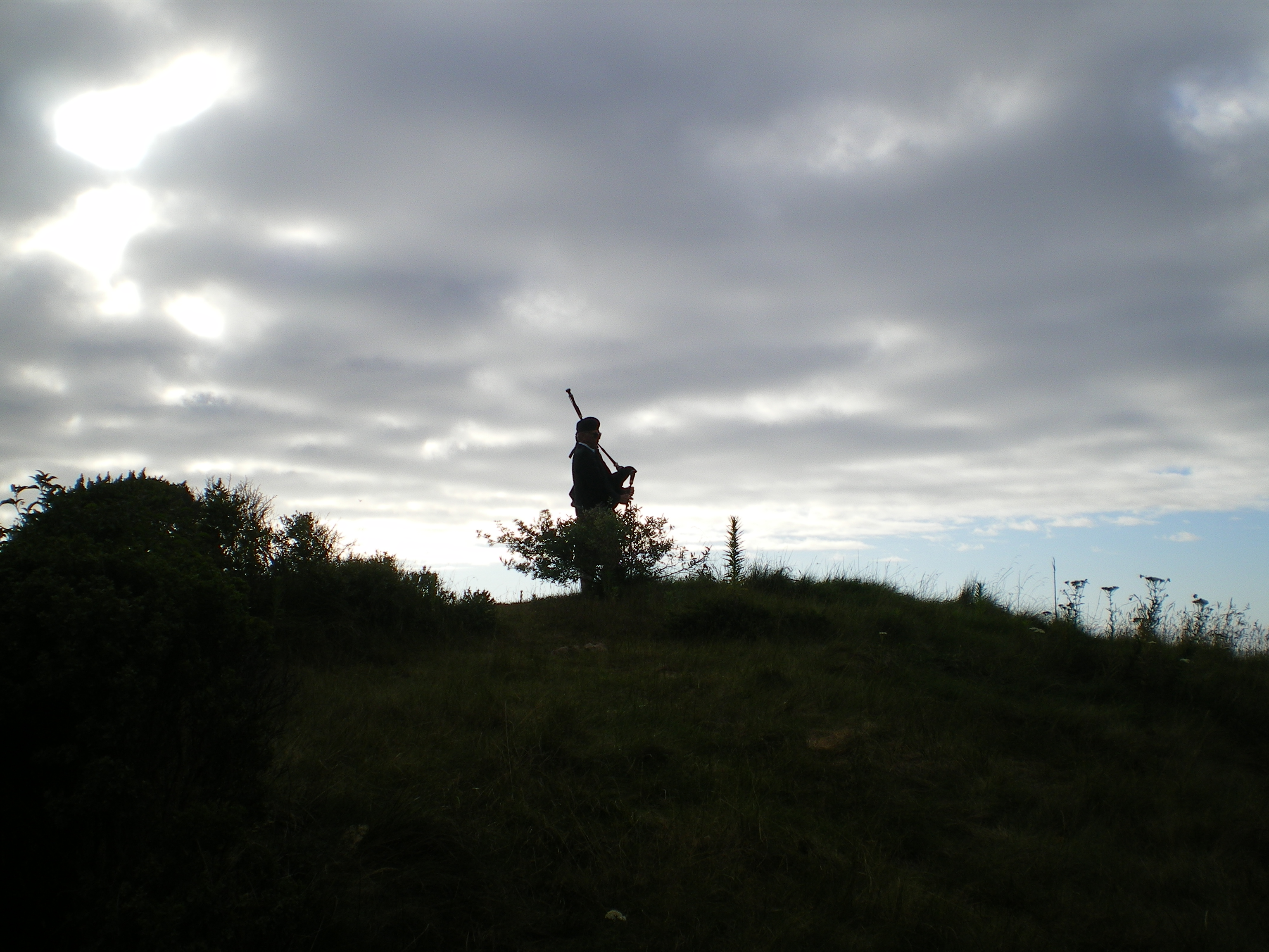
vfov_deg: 37.7
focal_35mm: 38
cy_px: 476
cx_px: 634
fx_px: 1393
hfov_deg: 49.0
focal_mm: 6.3
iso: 64
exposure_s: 1/640
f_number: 4.6
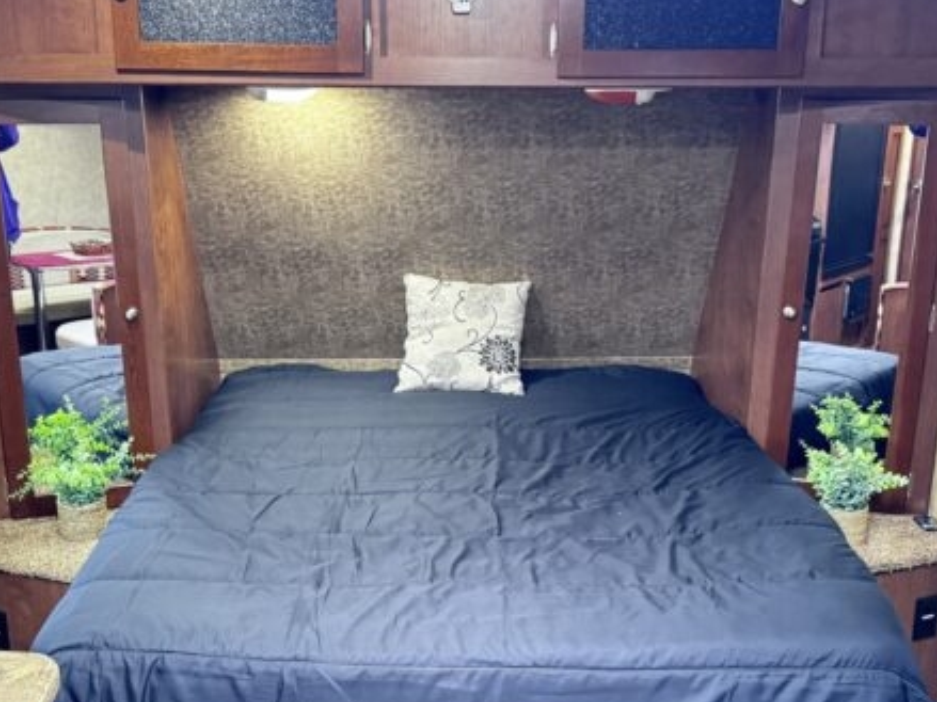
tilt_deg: -16.6
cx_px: 467
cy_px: 427
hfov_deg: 44.8
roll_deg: -1.2
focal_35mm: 42
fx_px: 1137
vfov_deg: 34.2
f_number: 1.78
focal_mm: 6.76
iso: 1000
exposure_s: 1/36
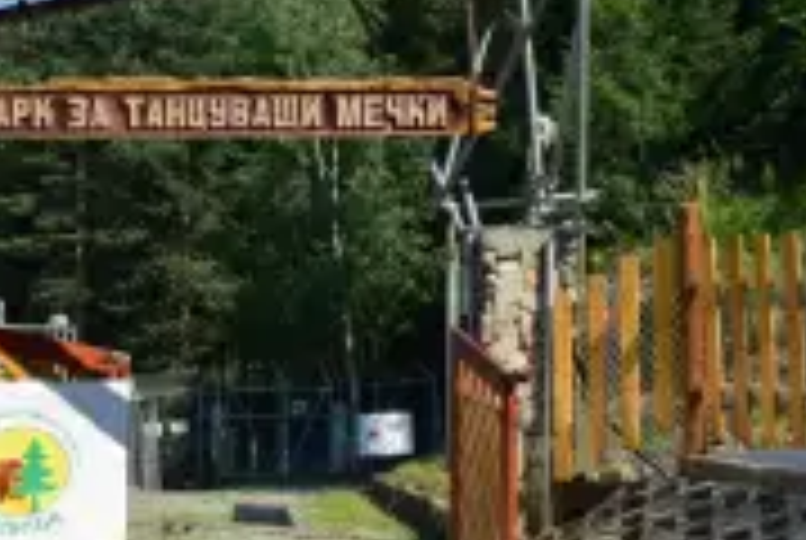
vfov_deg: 20.3
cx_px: 131
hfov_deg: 29.2
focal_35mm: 67
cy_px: 151
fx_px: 1503
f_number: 8
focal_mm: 20
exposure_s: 1/100
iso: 100
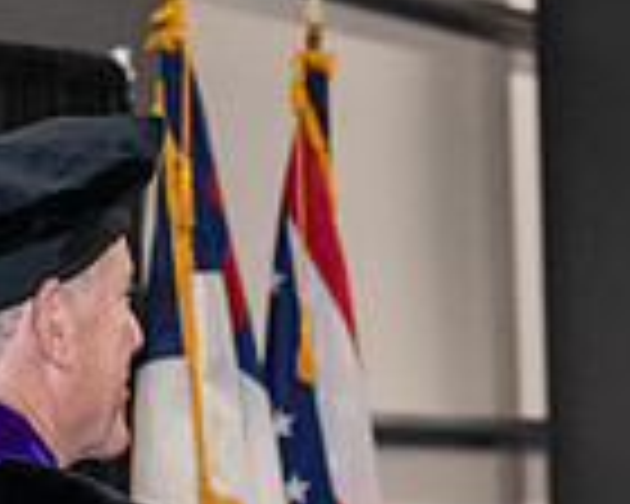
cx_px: 572
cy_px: 484
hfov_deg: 7.1
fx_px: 5090
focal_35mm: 273
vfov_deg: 5.7
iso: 2500
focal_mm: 70
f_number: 5
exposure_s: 1/200
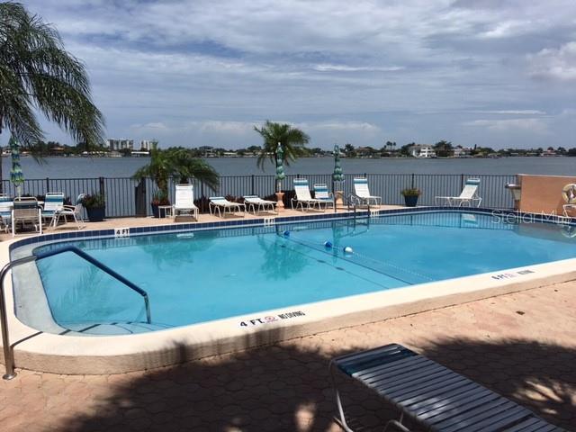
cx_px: 288
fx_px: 483
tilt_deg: -5.4
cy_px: 216
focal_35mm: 29
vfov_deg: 48.2
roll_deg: -0.5
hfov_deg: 61.7
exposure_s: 1/3497
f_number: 2.2
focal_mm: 4.15
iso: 25
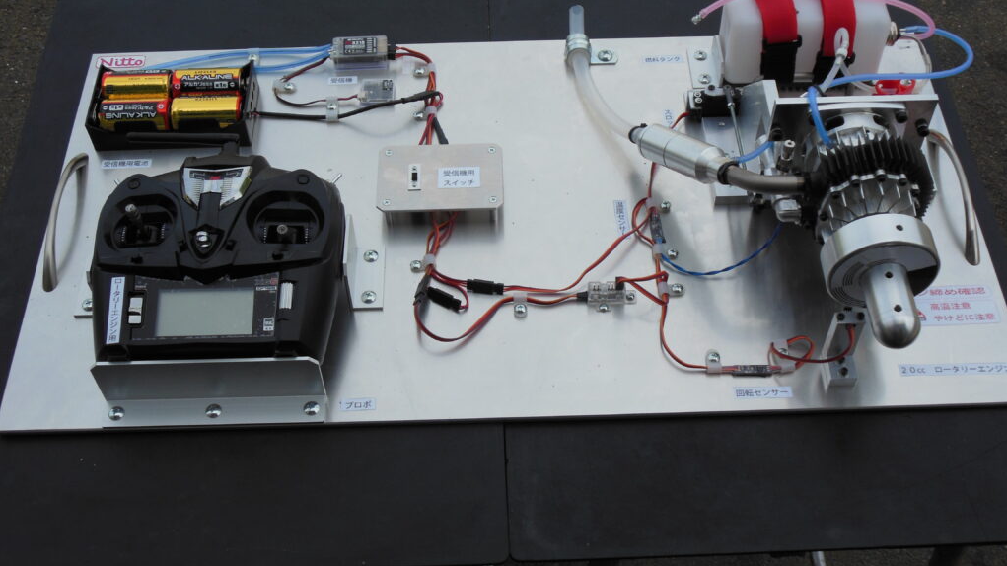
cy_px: 283
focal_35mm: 47
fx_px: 1255
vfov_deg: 25.4
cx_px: 504
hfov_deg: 43.7
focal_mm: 7.7
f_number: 3.8
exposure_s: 1/1250
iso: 125
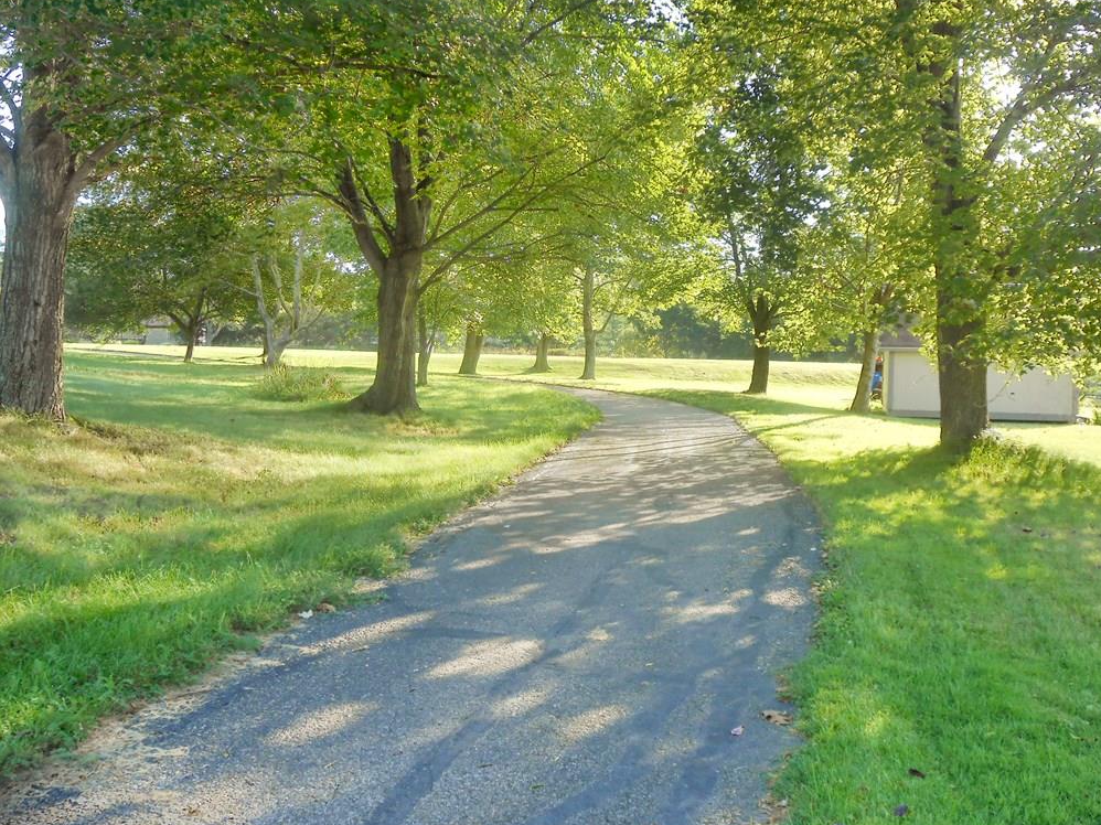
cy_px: 410
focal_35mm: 39
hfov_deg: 47.9
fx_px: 1240
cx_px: 546
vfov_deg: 36.8
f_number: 4.2
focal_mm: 6.8
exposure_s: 1/100
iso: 80
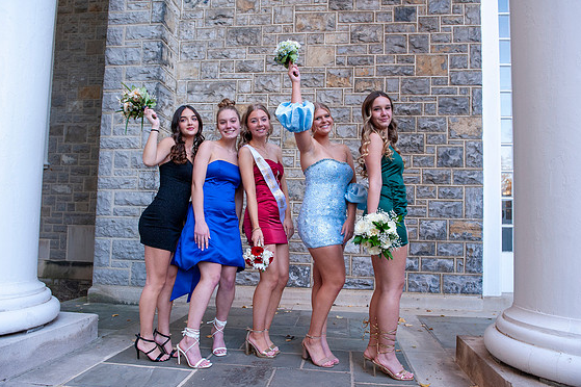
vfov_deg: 47.9
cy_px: 200
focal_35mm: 27
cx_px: 287
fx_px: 435
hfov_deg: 67.4
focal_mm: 26
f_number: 5
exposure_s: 1/320
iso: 2000
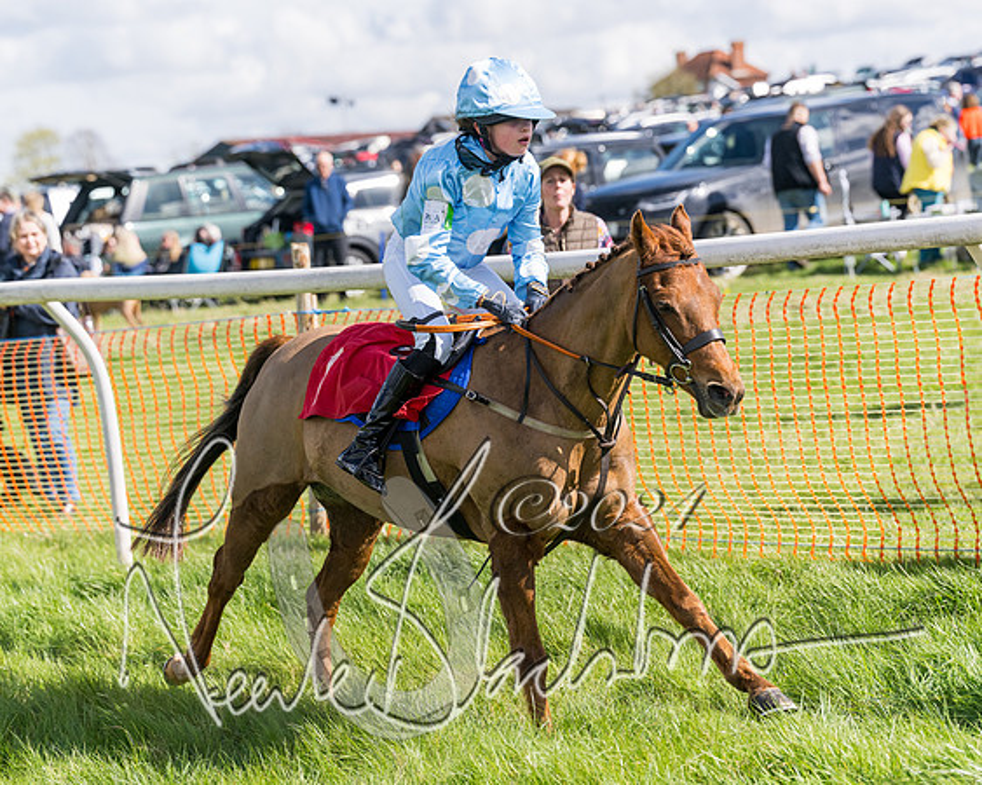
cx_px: 457
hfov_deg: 15.6
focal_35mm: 123
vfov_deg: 12.5
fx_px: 3573
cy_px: 382
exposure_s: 1/4000
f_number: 4
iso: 400
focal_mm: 98
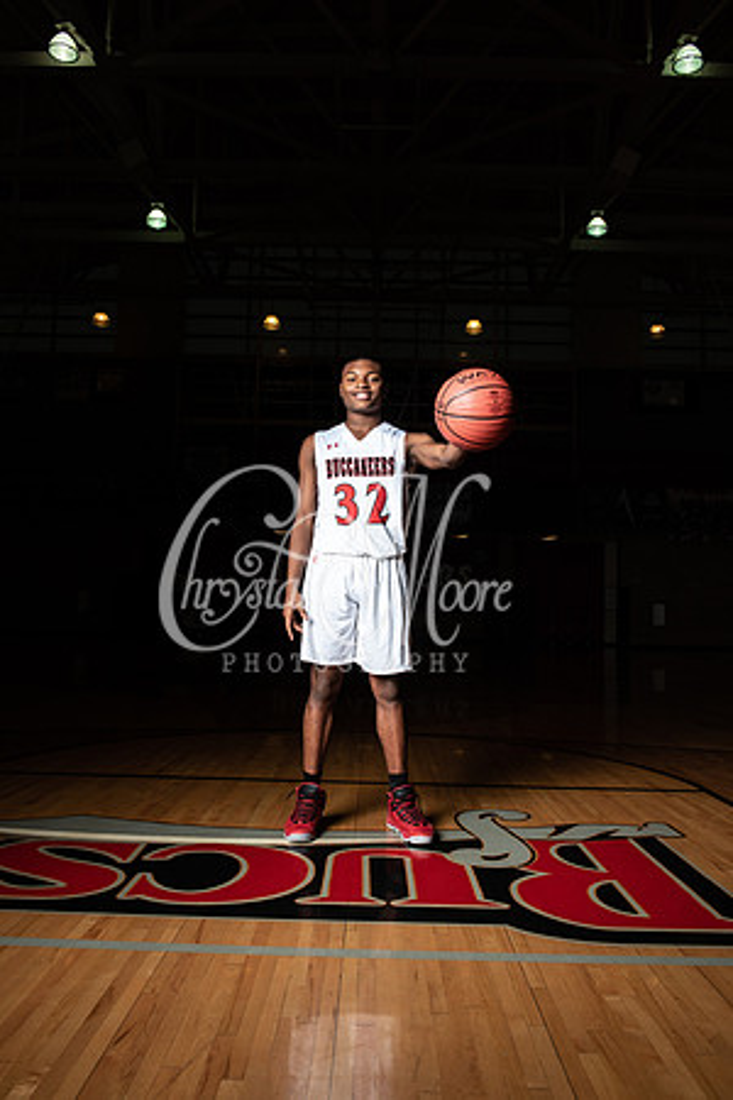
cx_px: 366
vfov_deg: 65.5
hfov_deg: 46.4
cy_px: 550
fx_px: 855
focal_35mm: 28
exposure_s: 1/200
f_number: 14
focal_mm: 28
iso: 320
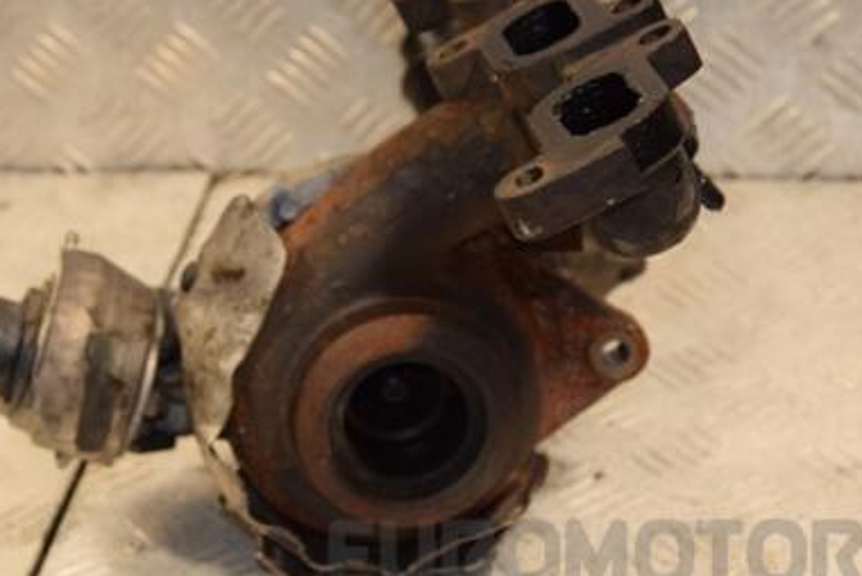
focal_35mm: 123
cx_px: 286
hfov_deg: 16.6
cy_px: 252
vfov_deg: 11.2
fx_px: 2947
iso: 800
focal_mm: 52
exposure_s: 1/200
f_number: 5
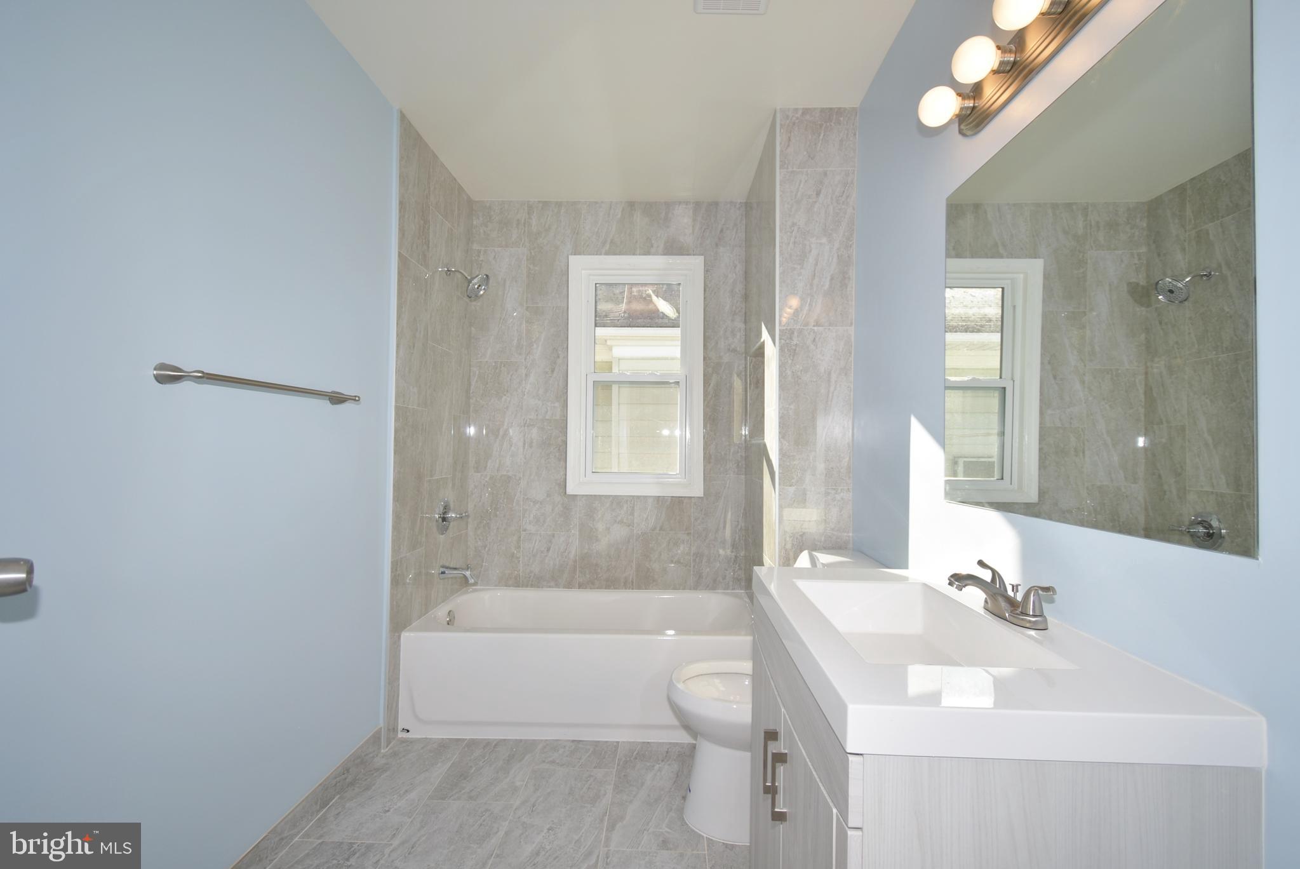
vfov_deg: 77.4
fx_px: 542
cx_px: 650
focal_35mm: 15
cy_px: 434
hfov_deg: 100.4
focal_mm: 10
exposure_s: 1/250
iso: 100
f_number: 4.5
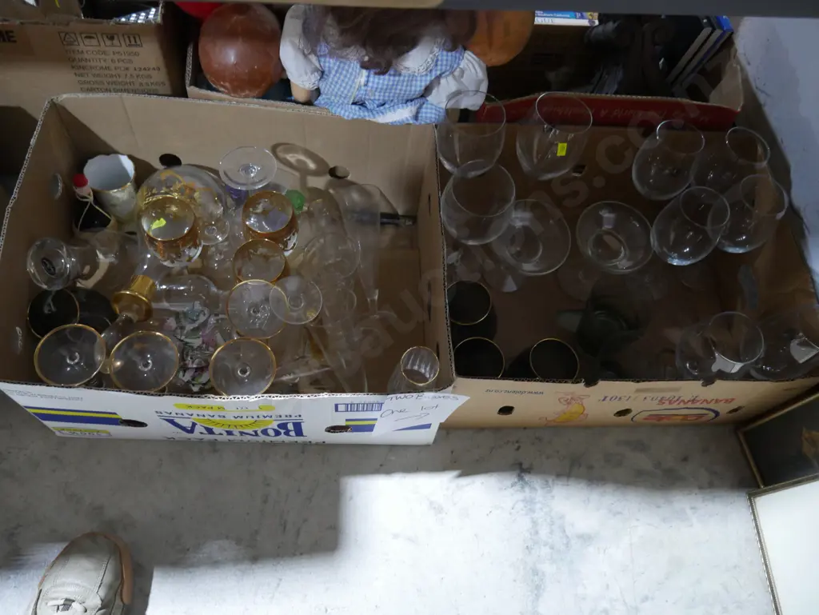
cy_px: 308
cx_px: 410
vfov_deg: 49.8
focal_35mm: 28
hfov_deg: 63.4
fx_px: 663
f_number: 3.5
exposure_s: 1/60
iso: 2000
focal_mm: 14
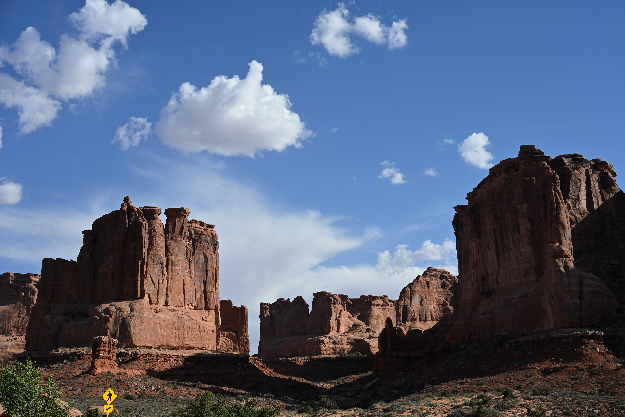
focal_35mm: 50
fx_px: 868
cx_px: 312
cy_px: 208
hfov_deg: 39.6
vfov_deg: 27.0
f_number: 8
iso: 100
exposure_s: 1/500
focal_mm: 50
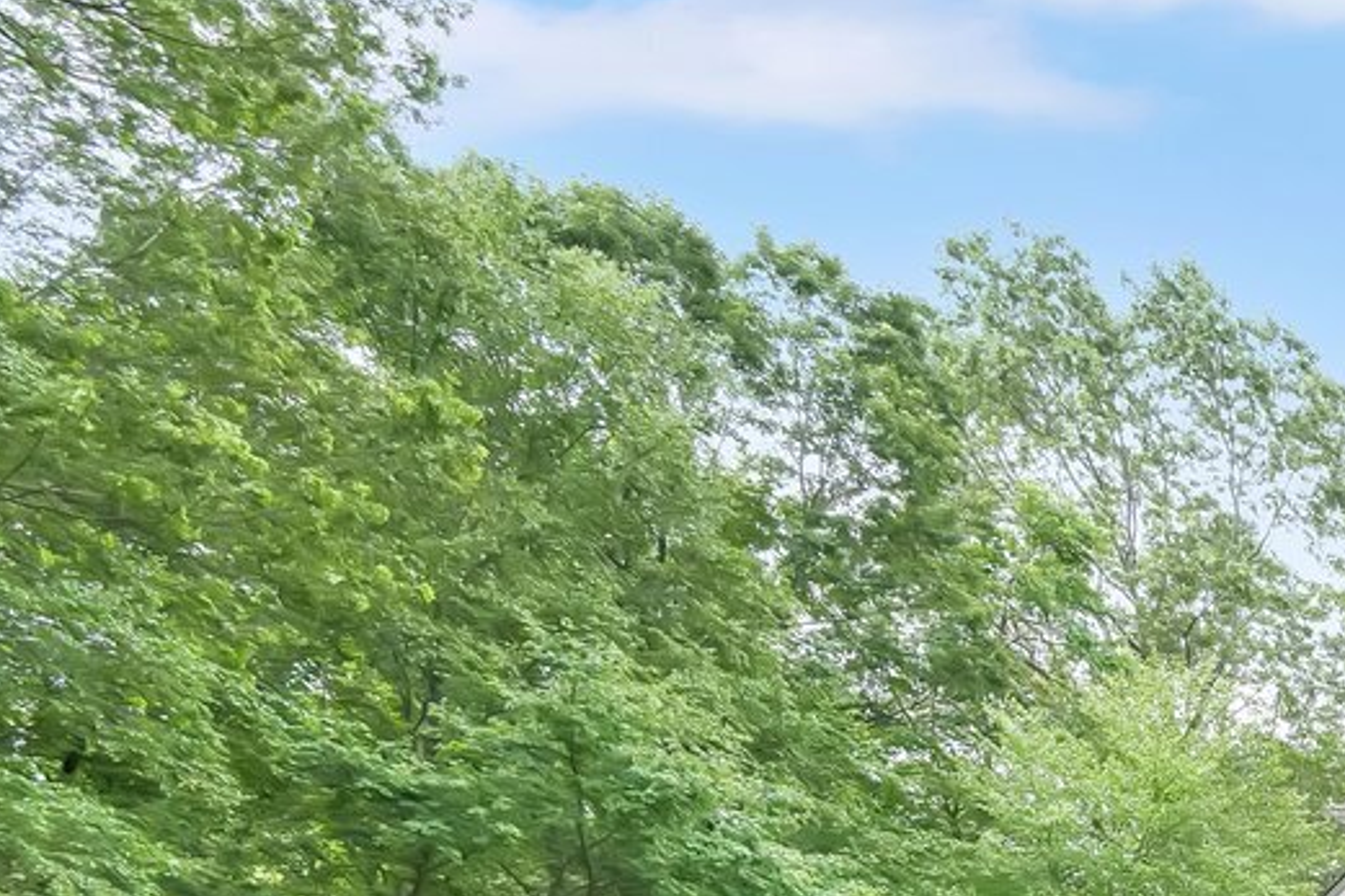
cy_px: 1587
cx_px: 2584
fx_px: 2054
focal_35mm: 55
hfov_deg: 20.4
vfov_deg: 19.1
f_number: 9
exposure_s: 1/500
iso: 640
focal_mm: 14
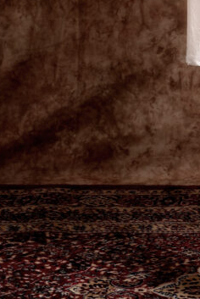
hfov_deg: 6.4
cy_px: -232
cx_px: 330
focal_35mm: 212
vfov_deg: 9.3
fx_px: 1763
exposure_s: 1/125
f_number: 11
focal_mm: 50
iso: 80
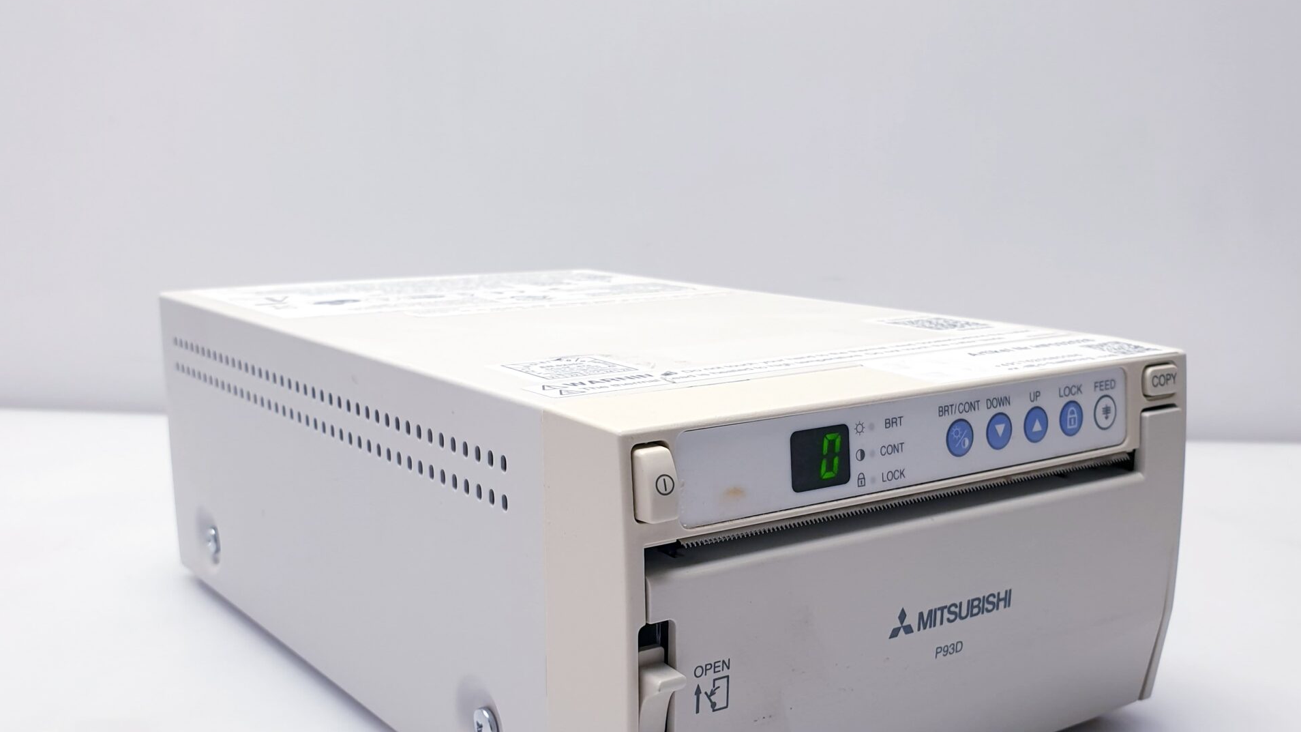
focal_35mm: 38
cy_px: 448
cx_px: 653
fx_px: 1311
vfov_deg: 31.1
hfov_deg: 52.8
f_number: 2.4
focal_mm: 4.3
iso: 80
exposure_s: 1/100
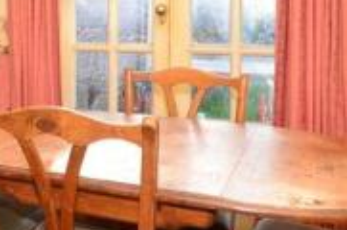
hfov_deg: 31.0
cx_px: -2
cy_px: 12
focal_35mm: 60
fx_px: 576
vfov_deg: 21.9
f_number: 6.3
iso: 640
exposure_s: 1/80
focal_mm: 11
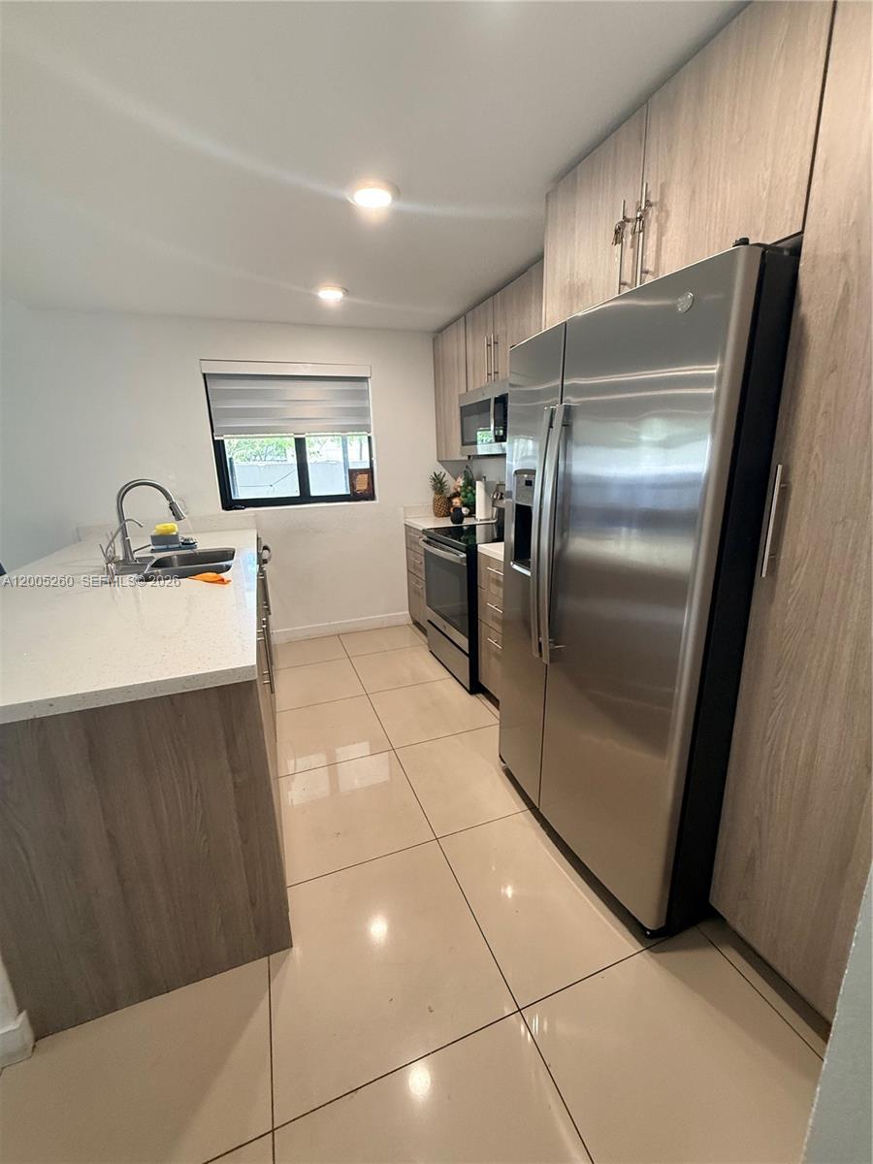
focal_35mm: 14
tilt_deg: -14.4
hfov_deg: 85.7
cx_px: 436
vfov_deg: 102.1
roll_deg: +2.0
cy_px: 582
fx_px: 471
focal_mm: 2.22
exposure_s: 1/120
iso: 400
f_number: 2.2
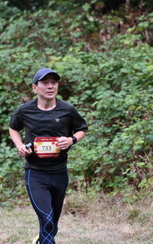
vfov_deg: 6.8
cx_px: 36
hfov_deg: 4.3
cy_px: 122
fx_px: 2052
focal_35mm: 308
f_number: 6.3
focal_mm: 200
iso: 640
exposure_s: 1/250
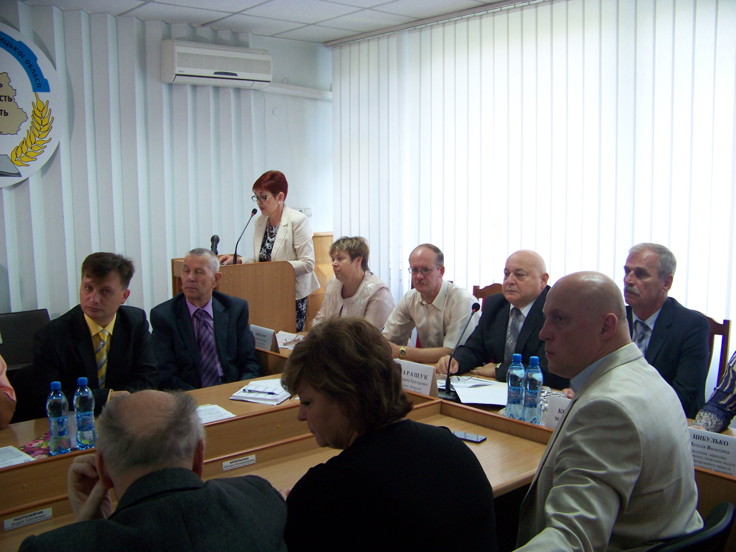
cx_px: 368
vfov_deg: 39.7
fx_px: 765
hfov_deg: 51.4
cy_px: 276
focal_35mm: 36
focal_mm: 5.85
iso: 160
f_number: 2.8
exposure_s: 1/30
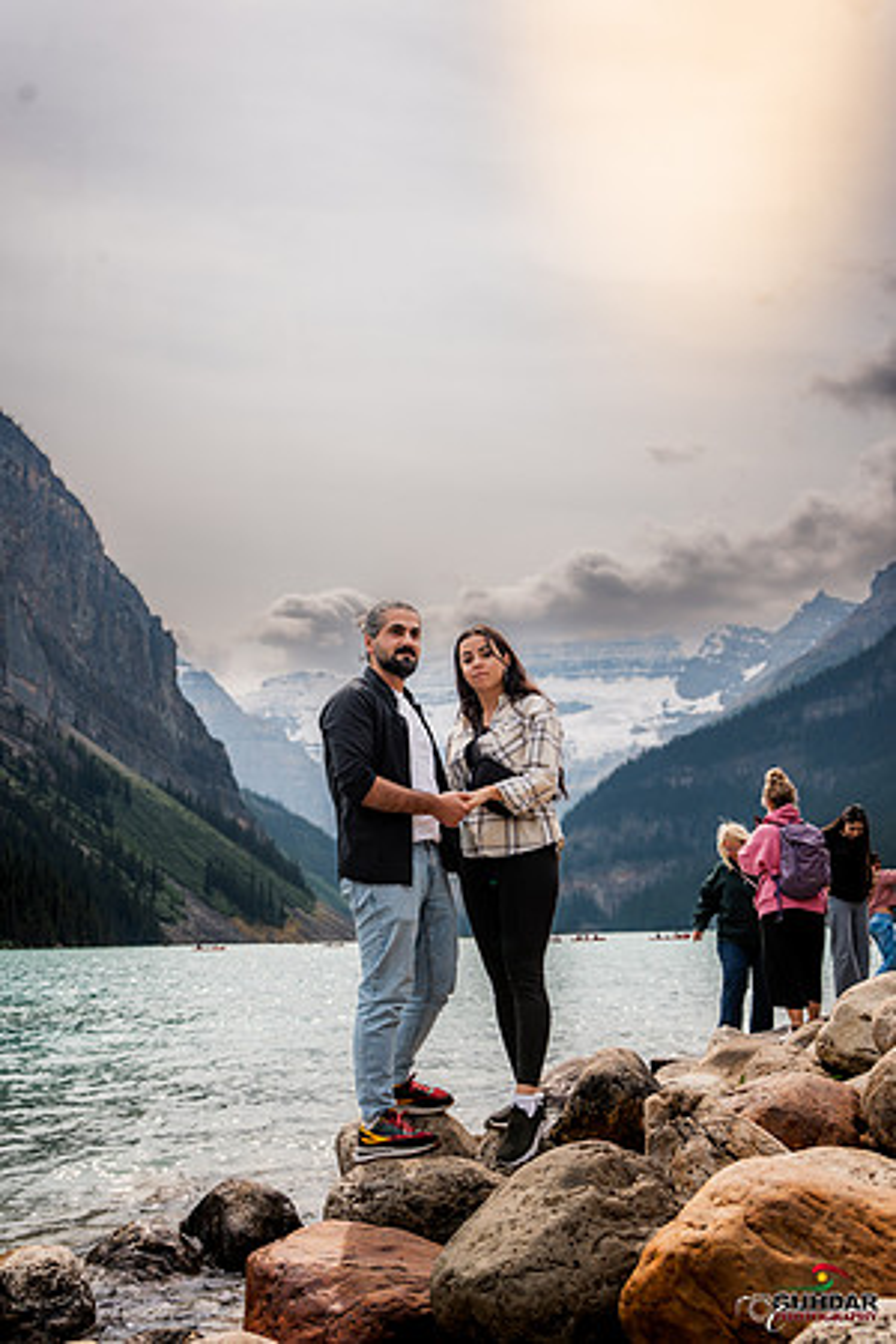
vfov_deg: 54.4
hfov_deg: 37.9
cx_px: 448
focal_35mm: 35
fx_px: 1307
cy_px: 672
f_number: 5.6
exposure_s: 1/1600
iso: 200
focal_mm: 35
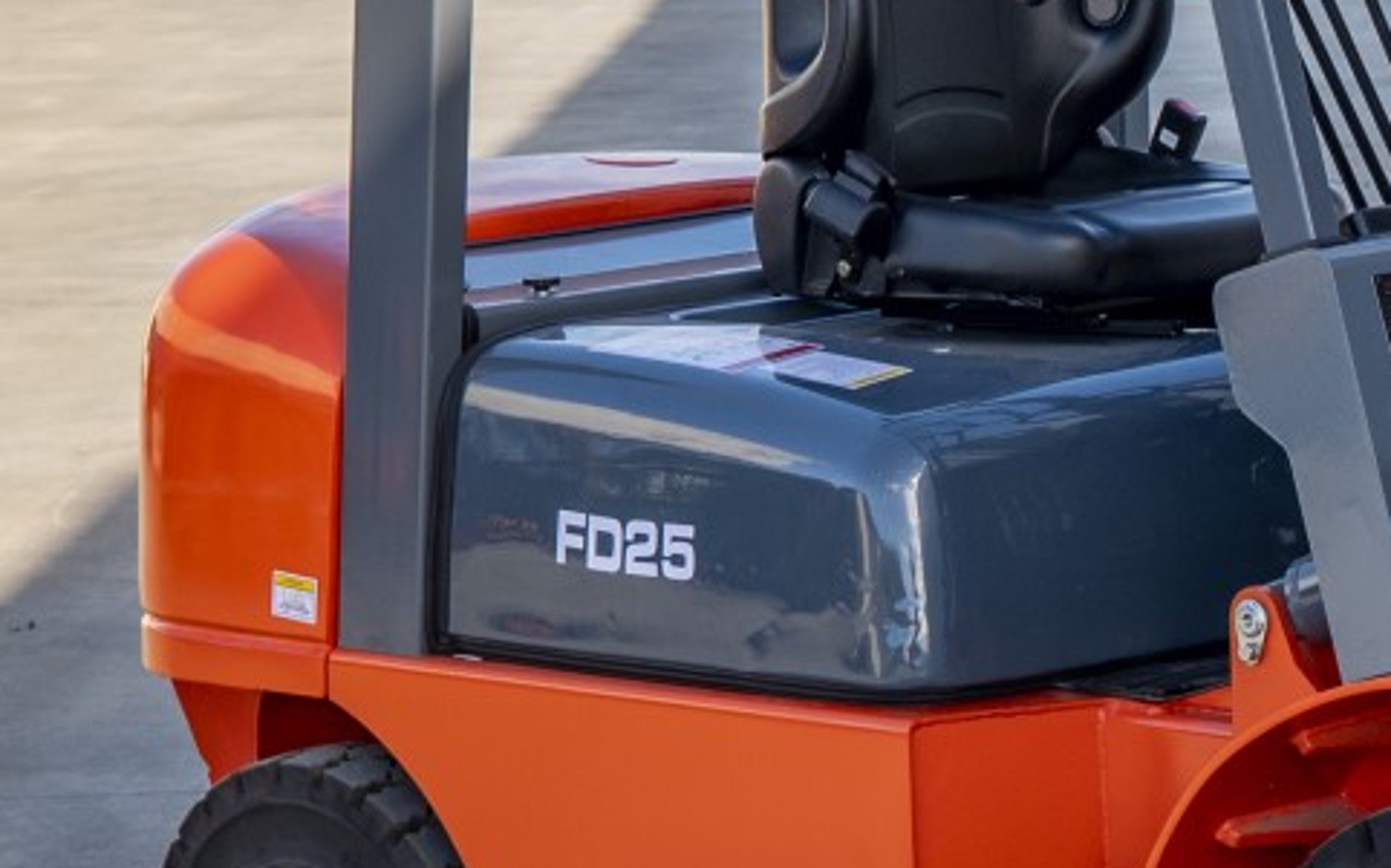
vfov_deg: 10.9
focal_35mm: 120
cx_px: 1834
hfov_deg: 16.4
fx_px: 4548
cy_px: 505
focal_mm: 35
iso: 160
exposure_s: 1/250
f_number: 5.6
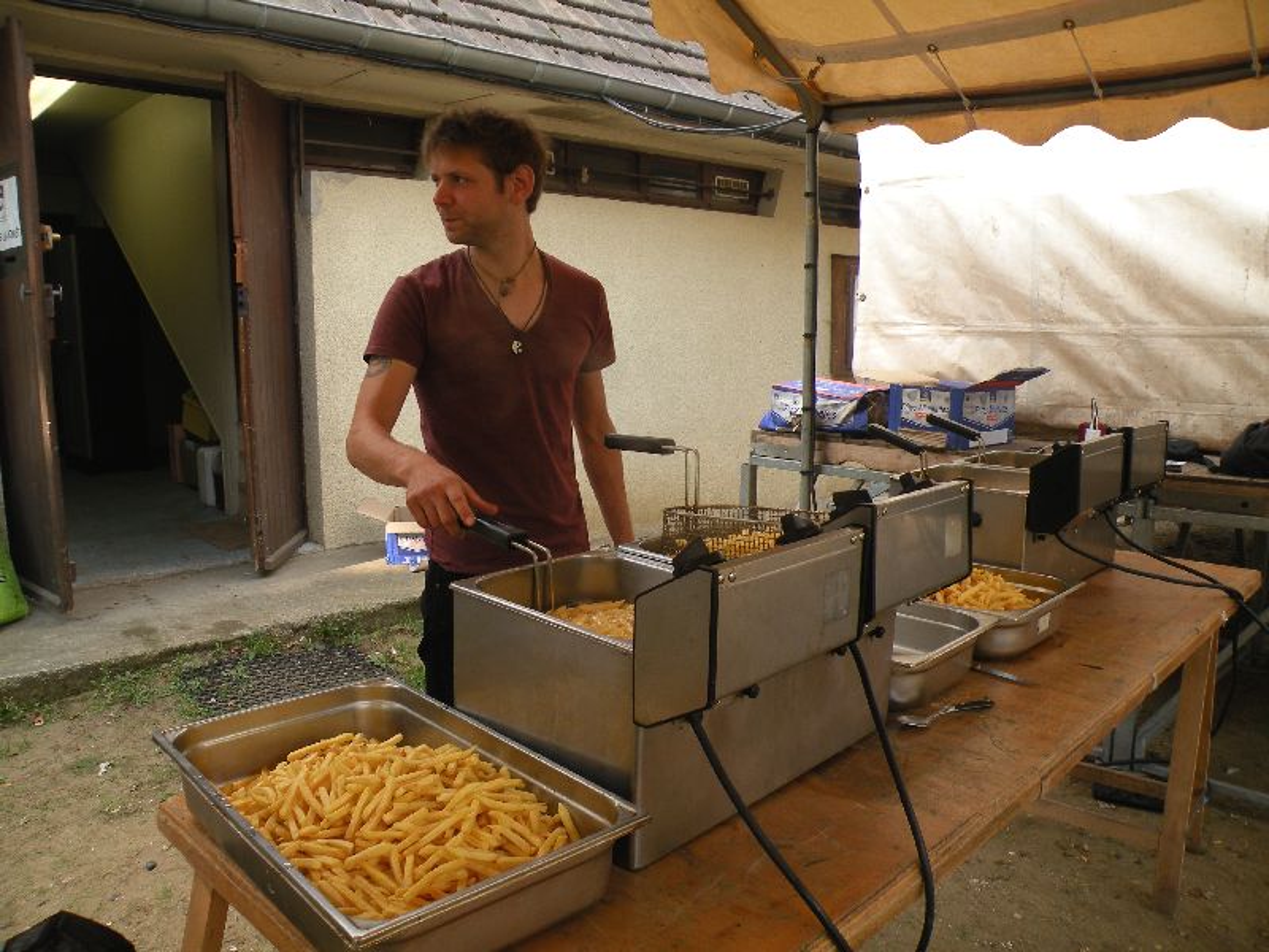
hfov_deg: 65.3
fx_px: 990
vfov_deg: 51.4
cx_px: 634
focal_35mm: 27
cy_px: 476
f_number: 4
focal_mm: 4.7
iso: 64
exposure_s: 1/86.4
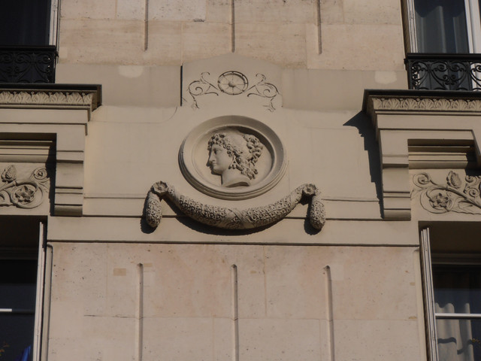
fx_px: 2751
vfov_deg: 7.5
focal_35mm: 198
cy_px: 180
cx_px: 240
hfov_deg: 10.0
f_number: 5.8
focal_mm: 35.05
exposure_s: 1/1600
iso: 80
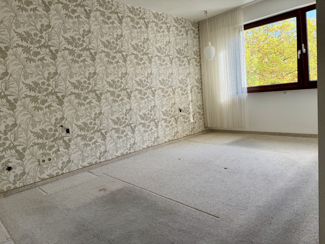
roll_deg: +6.2
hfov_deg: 71.6
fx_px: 225
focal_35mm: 24
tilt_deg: -7.5
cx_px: 162
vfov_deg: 56.8
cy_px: 122
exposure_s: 1/309
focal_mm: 6.76
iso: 100
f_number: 1.78
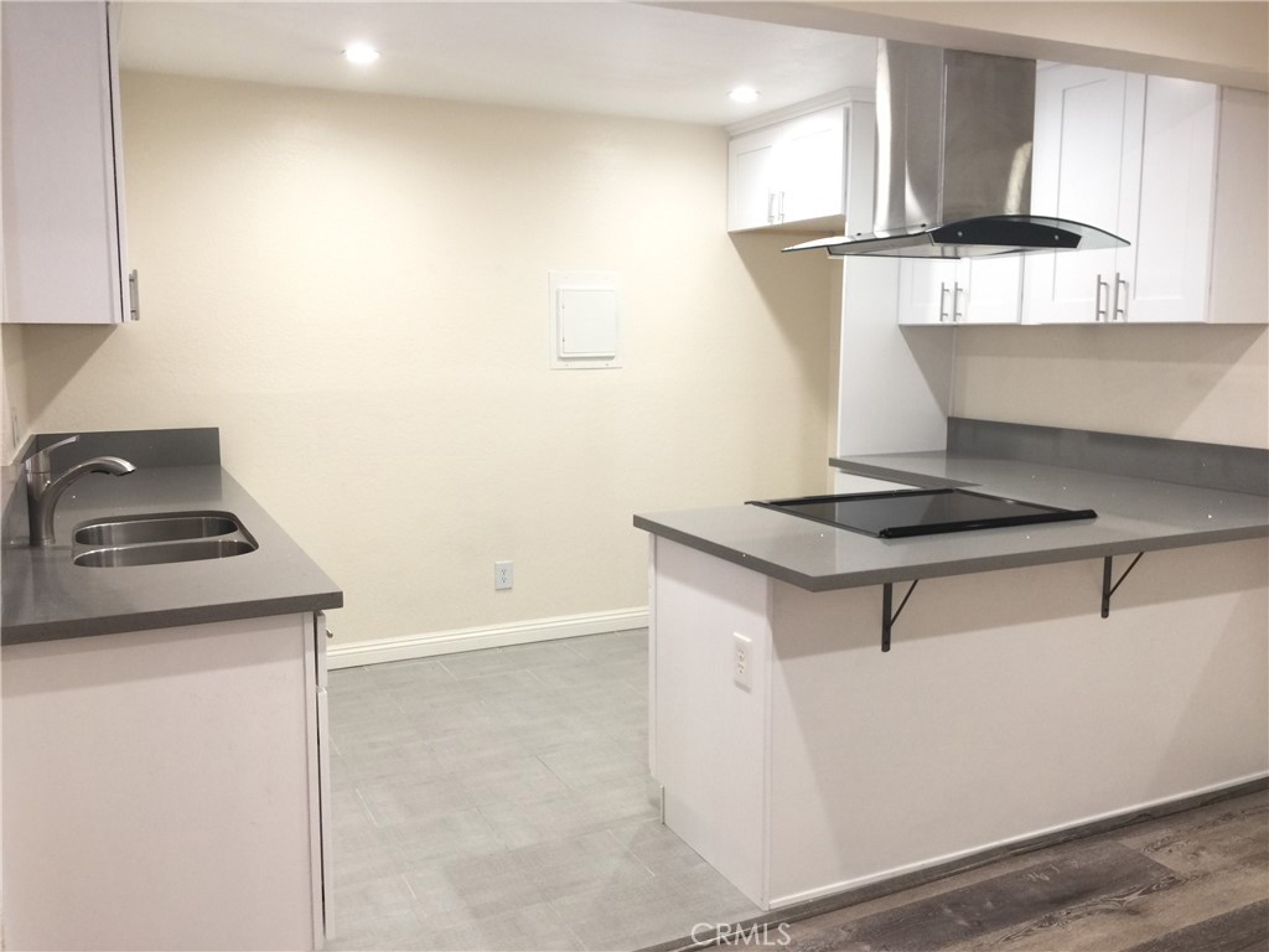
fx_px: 1063
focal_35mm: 29
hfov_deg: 61.7
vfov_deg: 48.2
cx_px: 634
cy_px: 476
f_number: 2.2
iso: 32
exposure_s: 1/15
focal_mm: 4.15
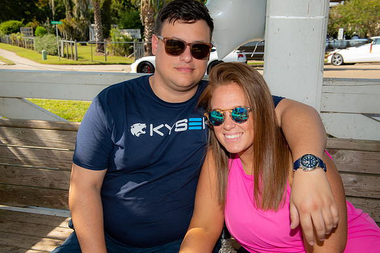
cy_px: 126
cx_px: 190
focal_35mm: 38
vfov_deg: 35.0
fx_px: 401
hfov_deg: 50.7
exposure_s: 1/250
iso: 250
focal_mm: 38
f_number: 8
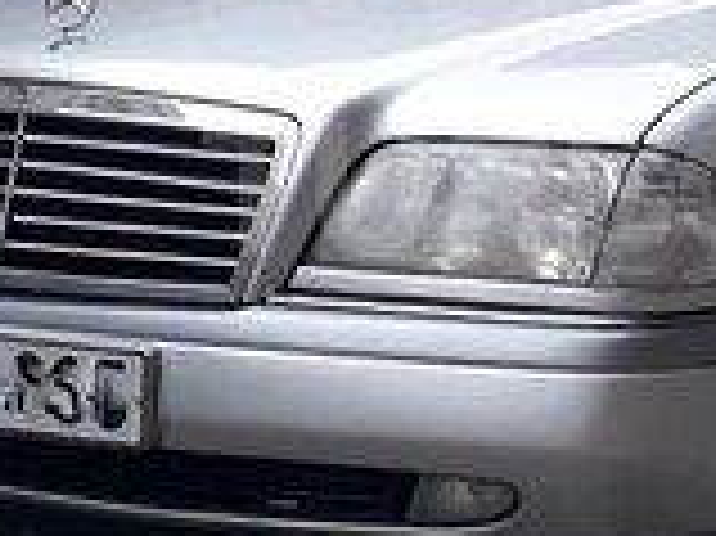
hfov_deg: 17.3
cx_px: 662
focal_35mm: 112
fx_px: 2315
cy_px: 187
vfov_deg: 13.2
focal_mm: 3.6
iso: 64
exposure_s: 1/100
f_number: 1.9
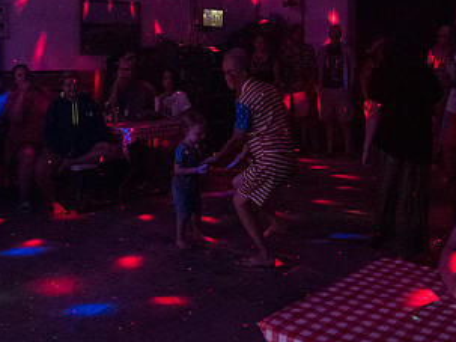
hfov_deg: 41.2
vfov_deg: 31.1
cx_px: 254
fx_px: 606
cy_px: 94
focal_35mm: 46
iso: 6400
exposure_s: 1/100
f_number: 2.8
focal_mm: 12
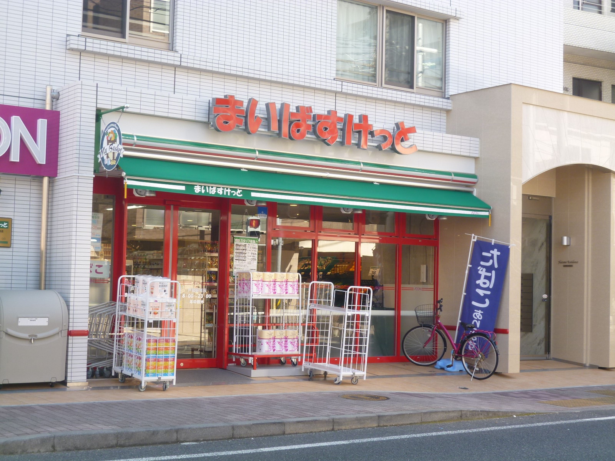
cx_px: 308
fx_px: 1030
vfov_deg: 25.2
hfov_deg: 33.2
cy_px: 230
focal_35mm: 58
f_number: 3.8
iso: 100
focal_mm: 10.3
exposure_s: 1/80
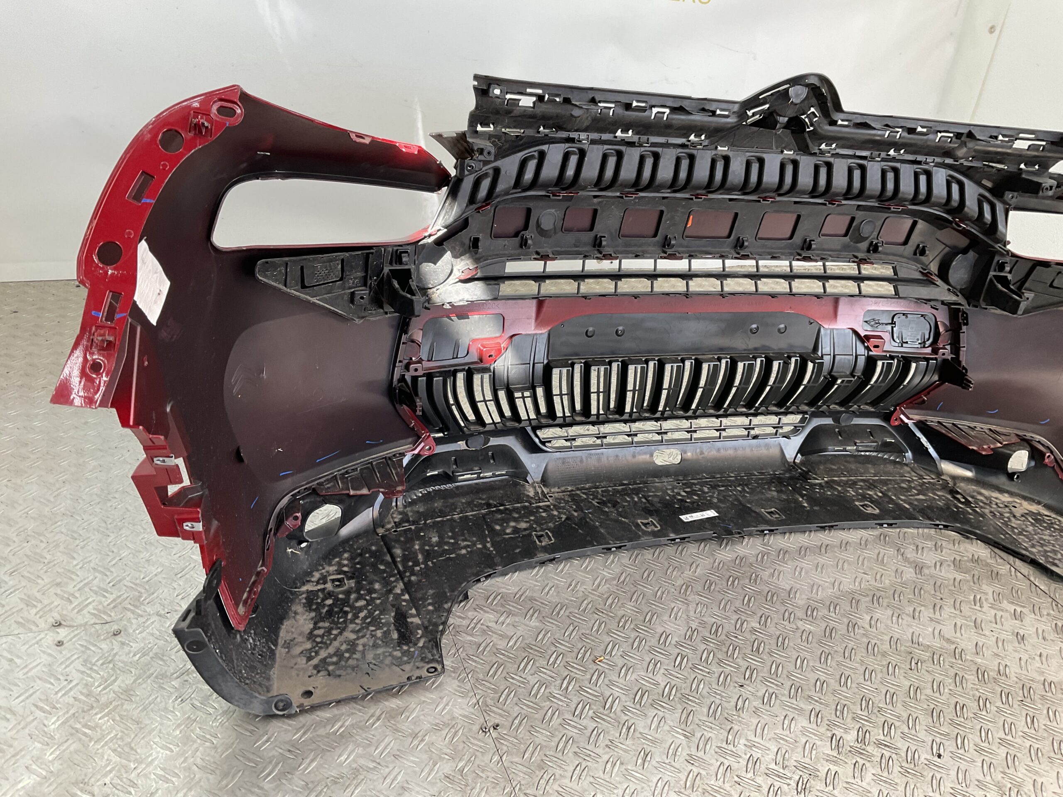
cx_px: 532
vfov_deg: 48.2
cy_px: 398
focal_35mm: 29
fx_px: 891
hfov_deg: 61.7
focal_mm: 3
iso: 32
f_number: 1.8
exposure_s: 1/120
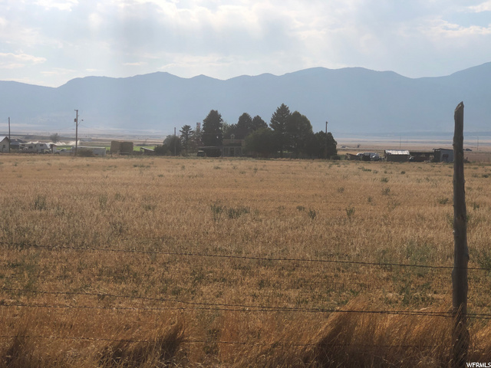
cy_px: 184
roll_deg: -0.6
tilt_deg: -5.1
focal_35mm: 57
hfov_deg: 33.8
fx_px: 808
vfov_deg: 25.7
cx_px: 246
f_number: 2.8
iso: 20
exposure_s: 1/1715
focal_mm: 6.6
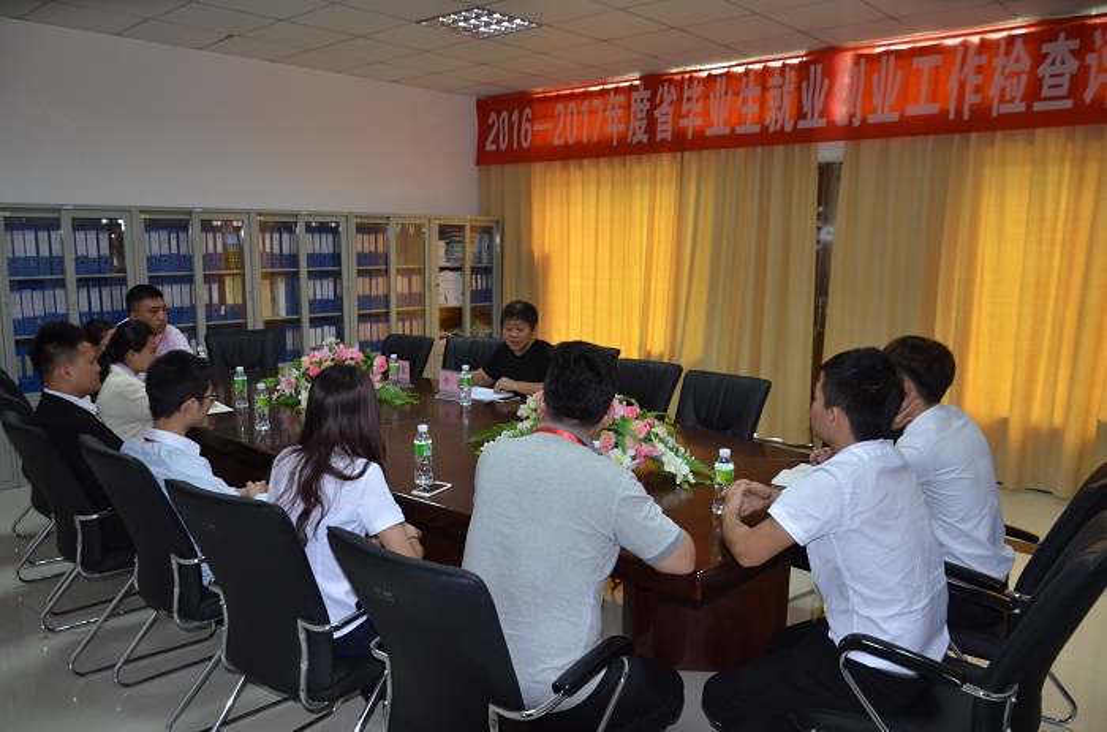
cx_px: 554
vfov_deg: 47.7
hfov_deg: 67.5
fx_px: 828
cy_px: 366
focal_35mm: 27
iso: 800
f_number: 3.5
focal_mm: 18
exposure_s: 1/60
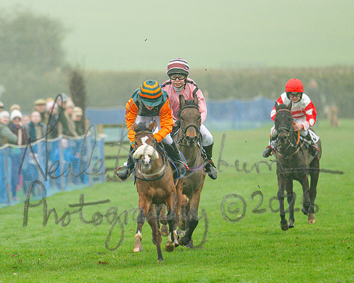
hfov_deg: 2.3
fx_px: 8669
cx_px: 94
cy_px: 148
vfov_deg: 1.9
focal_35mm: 828
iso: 800
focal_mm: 400
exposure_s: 1/1250
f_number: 5
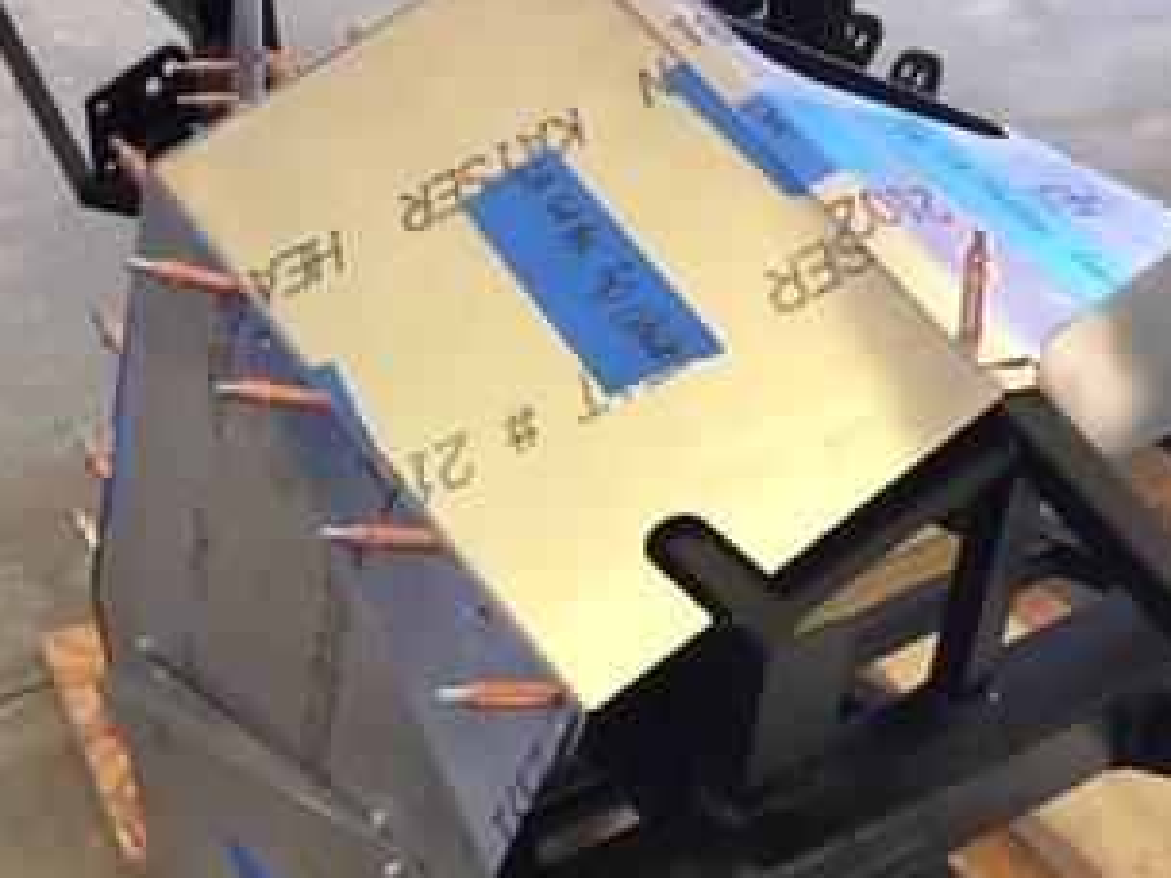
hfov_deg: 31.7
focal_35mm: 61
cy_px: 724
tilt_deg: -46.0
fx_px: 2064
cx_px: 578
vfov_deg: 23.6
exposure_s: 1/30
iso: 64
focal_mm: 4.15
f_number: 2.2
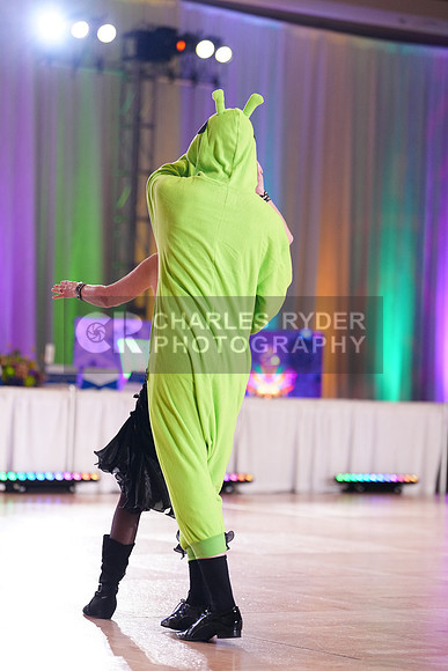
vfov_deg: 17.3
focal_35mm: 118
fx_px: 2201
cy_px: 336
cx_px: 224
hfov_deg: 11.6
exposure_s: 1/640
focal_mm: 118
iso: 2500
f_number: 2.8
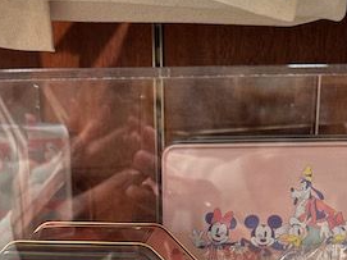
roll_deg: +1.6
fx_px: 651
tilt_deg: -18.6
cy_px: 332
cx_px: 156
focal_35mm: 65
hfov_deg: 29.8
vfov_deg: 20.7
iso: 200
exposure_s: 1/100
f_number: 1.78
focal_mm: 6.86
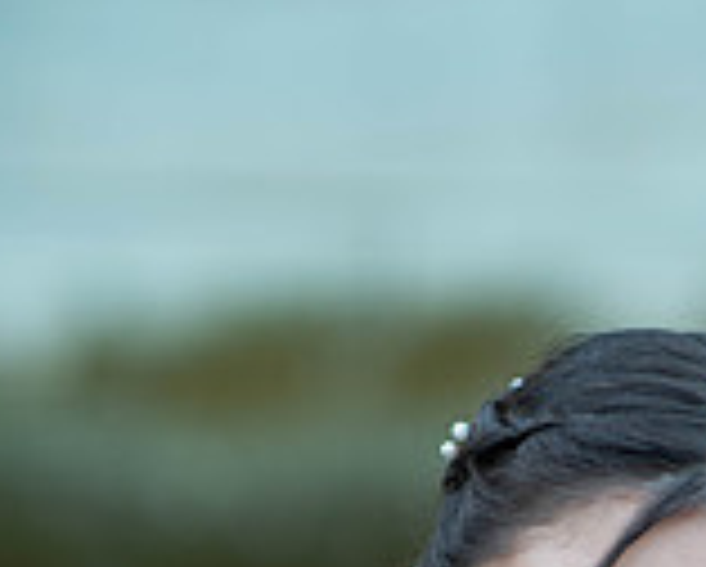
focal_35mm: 228
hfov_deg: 8.4
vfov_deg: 6.7
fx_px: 4770
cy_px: 918
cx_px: 650
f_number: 2
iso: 250
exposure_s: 1/640
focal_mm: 85
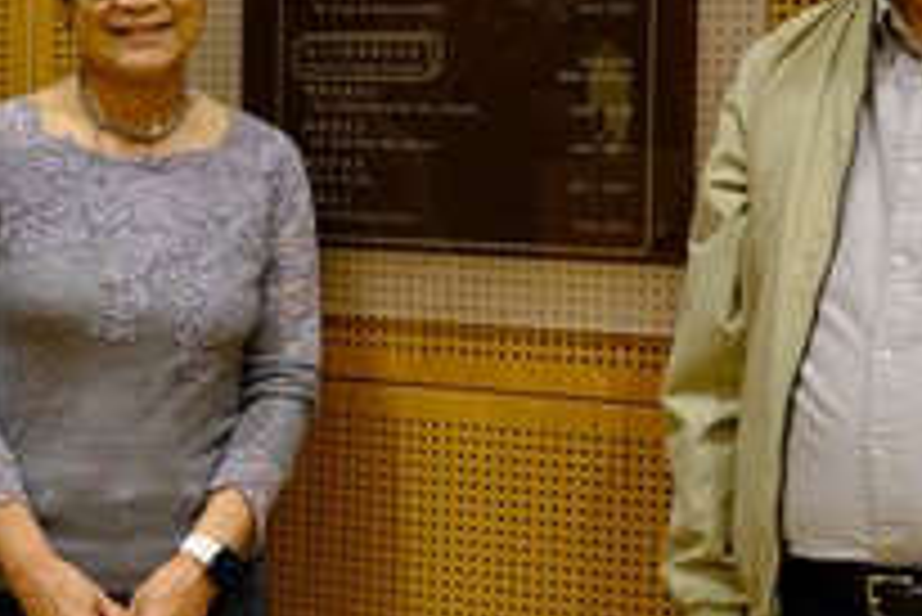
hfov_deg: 24.7
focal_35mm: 82
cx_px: 346
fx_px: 2102
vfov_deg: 16.6
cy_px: 211
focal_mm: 22.3
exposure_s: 1/9
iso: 160
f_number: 4
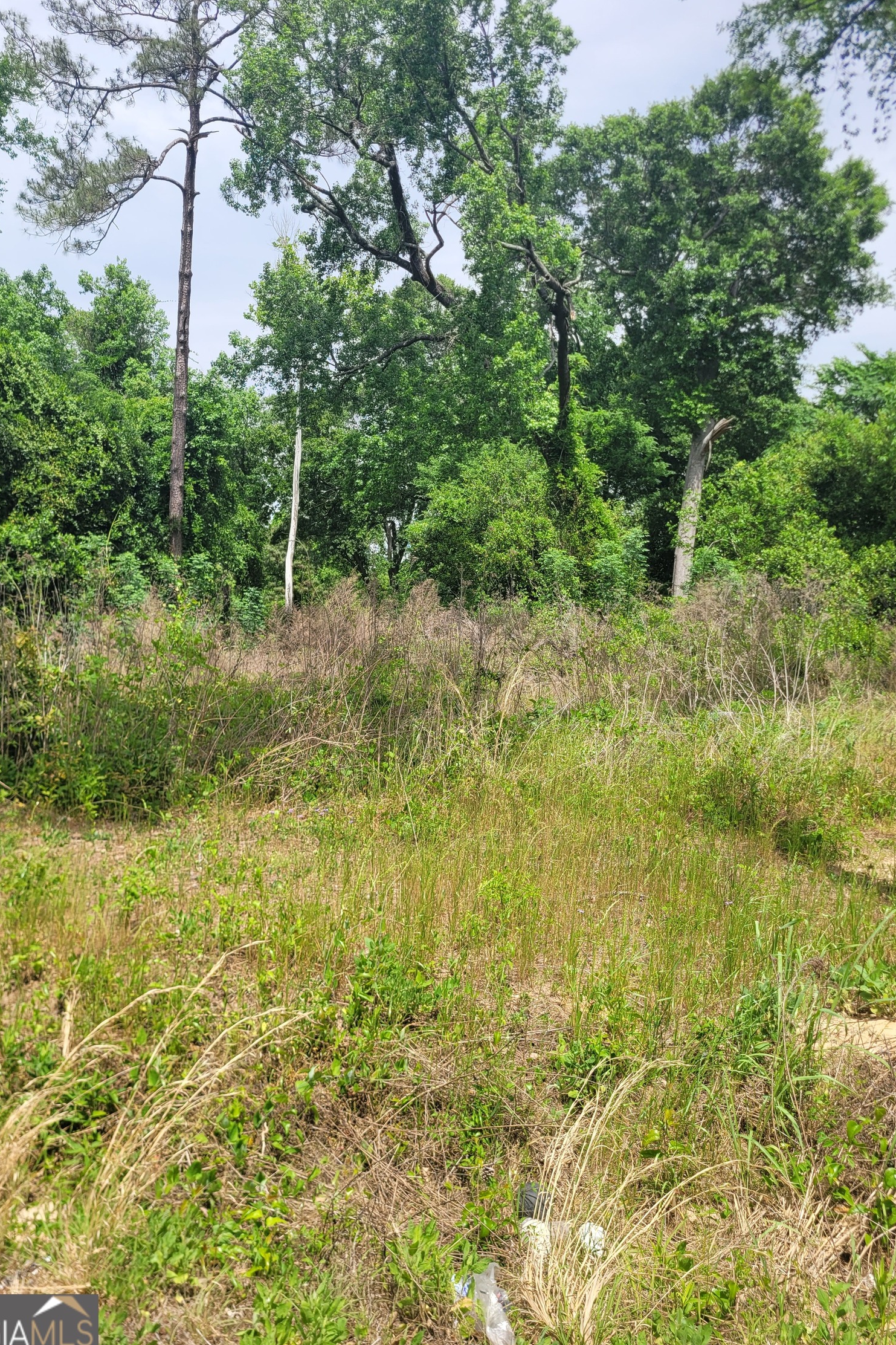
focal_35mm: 28
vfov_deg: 65.5
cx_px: 412
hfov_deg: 46.4
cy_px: 667
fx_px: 1045
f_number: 1.8
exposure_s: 1/2094
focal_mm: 5.4
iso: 40
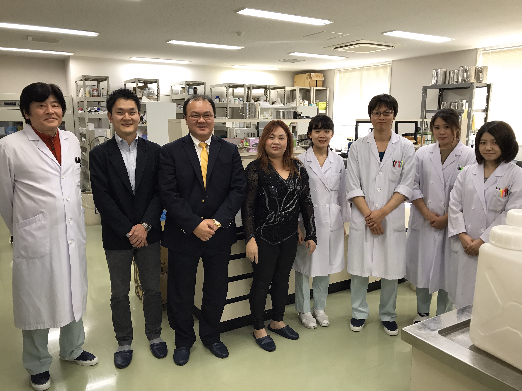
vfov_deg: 49.7
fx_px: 422
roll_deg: -0.6
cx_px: 261
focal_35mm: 28
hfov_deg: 63.4
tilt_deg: -9.6
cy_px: 196
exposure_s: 1/30
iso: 20
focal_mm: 3.99
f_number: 1.8
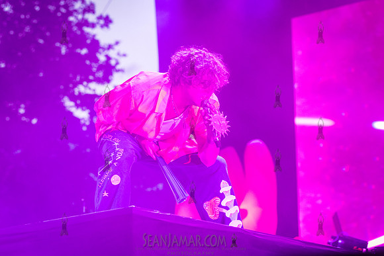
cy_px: 113
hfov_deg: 18.3
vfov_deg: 12.3
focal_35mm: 111
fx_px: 1189
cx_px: 177
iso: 5000
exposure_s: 1/400
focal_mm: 100
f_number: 4
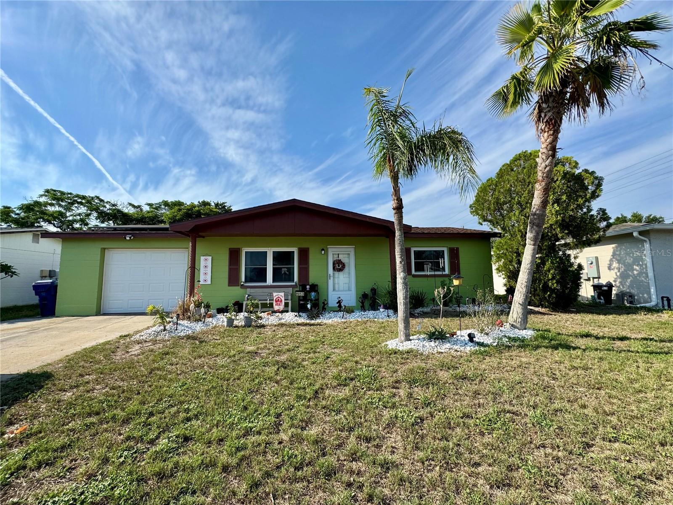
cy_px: 252
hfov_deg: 102.1
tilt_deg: +5.6
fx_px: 272
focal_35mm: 14
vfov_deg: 85.7
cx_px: 336
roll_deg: +0.7
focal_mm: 2.22
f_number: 2.2
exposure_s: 1/1748
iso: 50
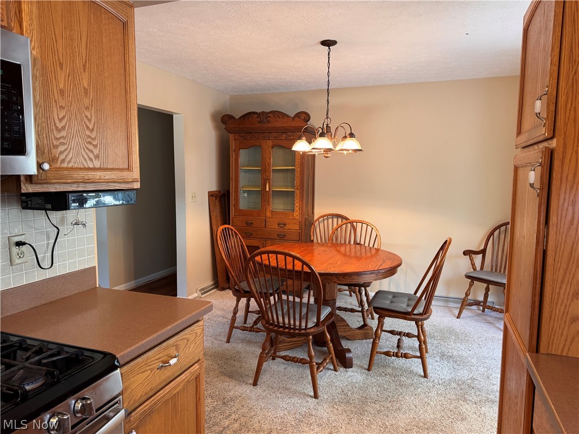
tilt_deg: -6.5
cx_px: 290
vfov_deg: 56.8
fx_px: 401
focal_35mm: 24
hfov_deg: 71.6
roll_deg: -0.3
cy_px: 217
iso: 250
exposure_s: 1/60
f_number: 1.78
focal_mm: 6.76
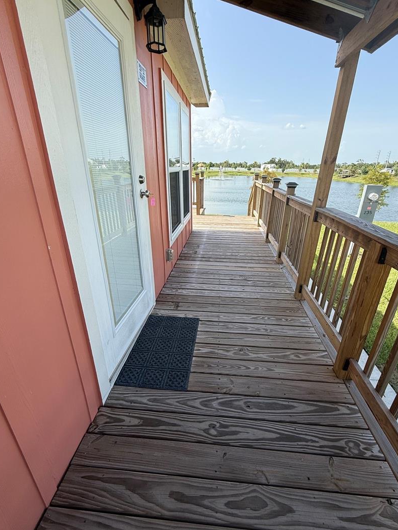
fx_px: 245
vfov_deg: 94.5
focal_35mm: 16
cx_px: 206
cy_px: 270
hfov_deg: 78.1
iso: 50
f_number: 2.2
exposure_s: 1/901
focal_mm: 2.22
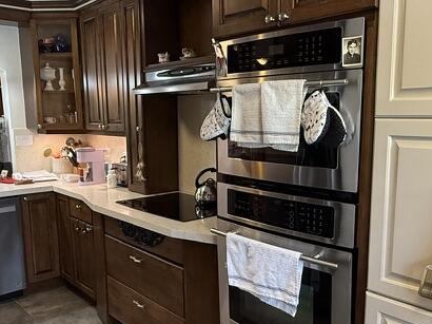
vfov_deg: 40.6
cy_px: 186
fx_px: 437
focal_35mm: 35
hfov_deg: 52.7
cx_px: 218
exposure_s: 1/60
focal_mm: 2.22
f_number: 2.2
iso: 250
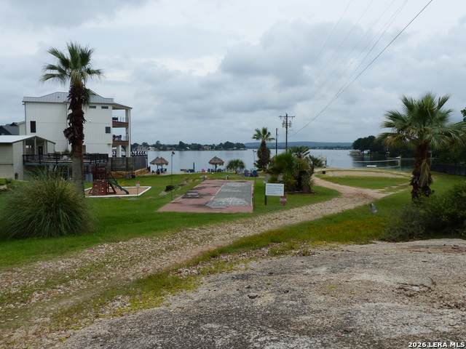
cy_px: 174
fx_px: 404
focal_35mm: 30
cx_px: 233
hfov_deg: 60.0
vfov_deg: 46.8
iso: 100
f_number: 4
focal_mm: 5.4
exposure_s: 1/1600
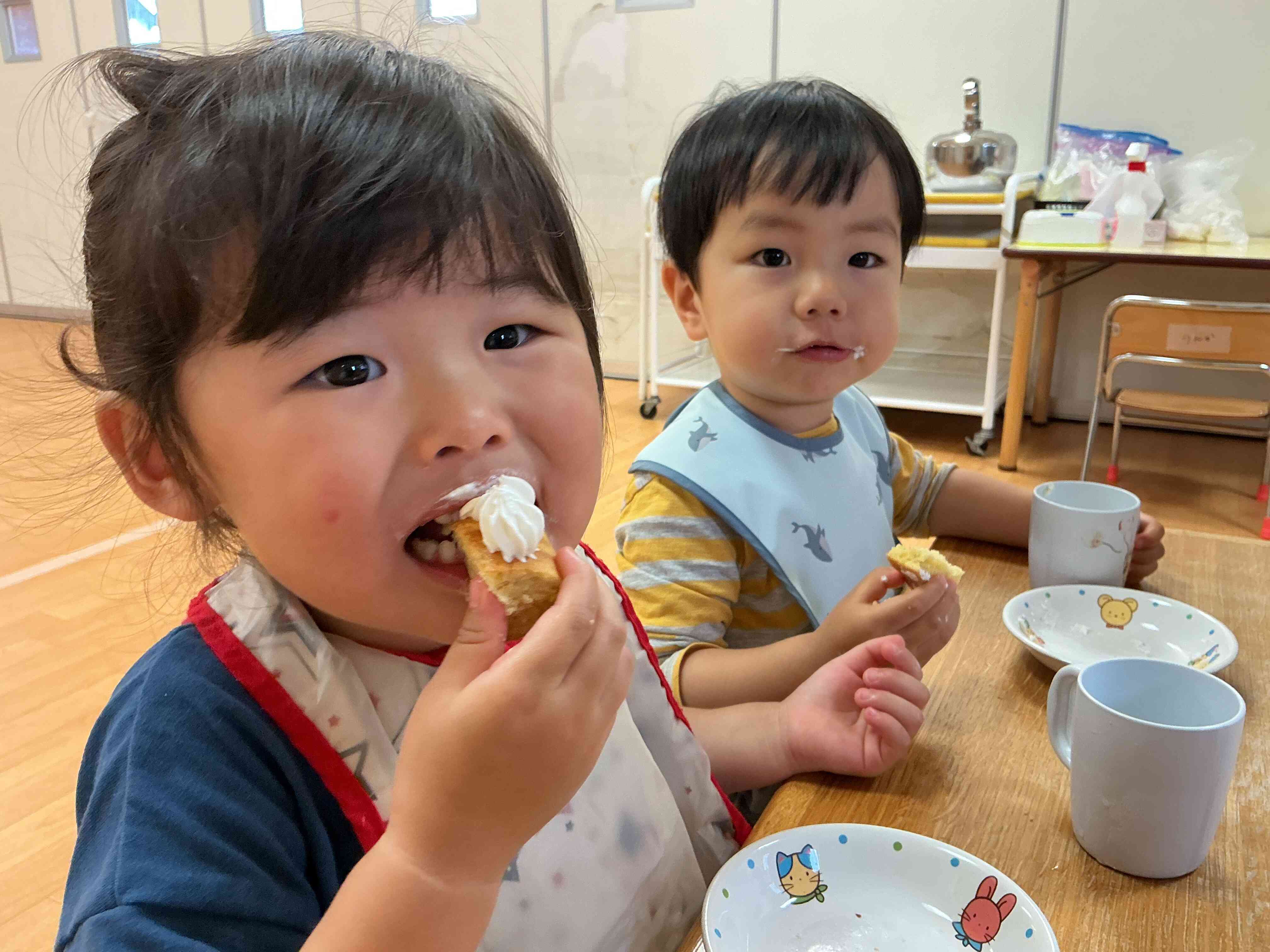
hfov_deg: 61.7
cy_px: 476
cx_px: 635
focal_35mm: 29
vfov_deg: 48.2
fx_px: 1064
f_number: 1.8
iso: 125
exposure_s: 1/50
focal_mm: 3
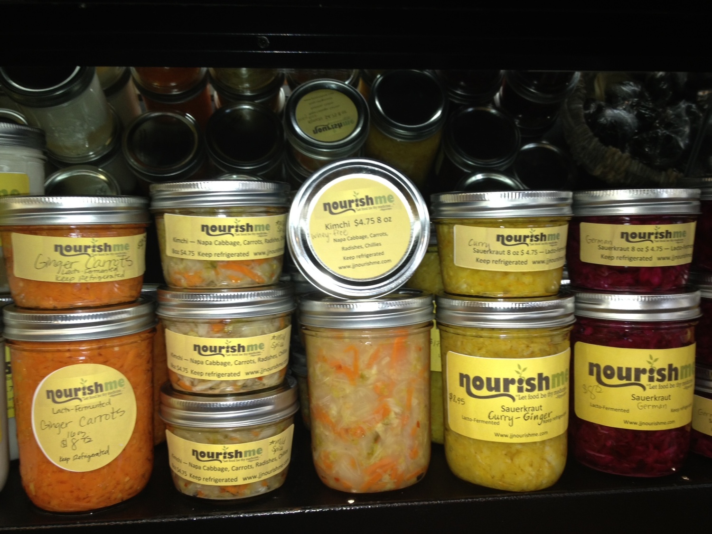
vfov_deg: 40.7
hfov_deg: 52.6
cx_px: 356
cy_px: 267
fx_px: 720
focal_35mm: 35
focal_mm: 4.28
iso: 50
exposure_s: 1/23
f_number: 2.4
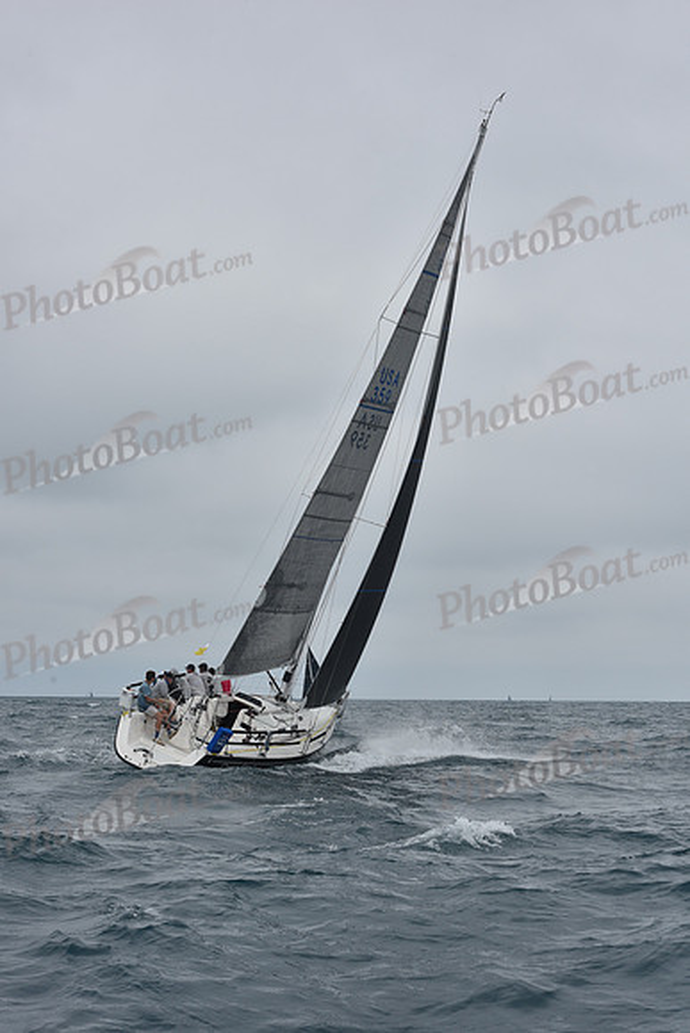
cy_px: 516
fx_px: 2011
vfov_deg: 28.8
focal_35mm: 70
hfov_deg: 19.5
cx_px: 345
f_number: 10
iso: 250
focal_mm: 70
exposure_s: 1/800
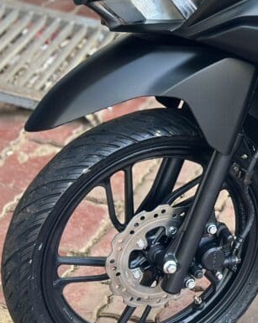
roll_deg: -0.4
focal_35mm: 125
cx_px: 397
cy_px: 45
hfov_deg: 11.8
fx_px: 1194
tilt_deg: -19.1
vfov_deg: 15.3
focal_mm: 6.86
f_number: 1.78
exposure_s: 1/181
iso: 80
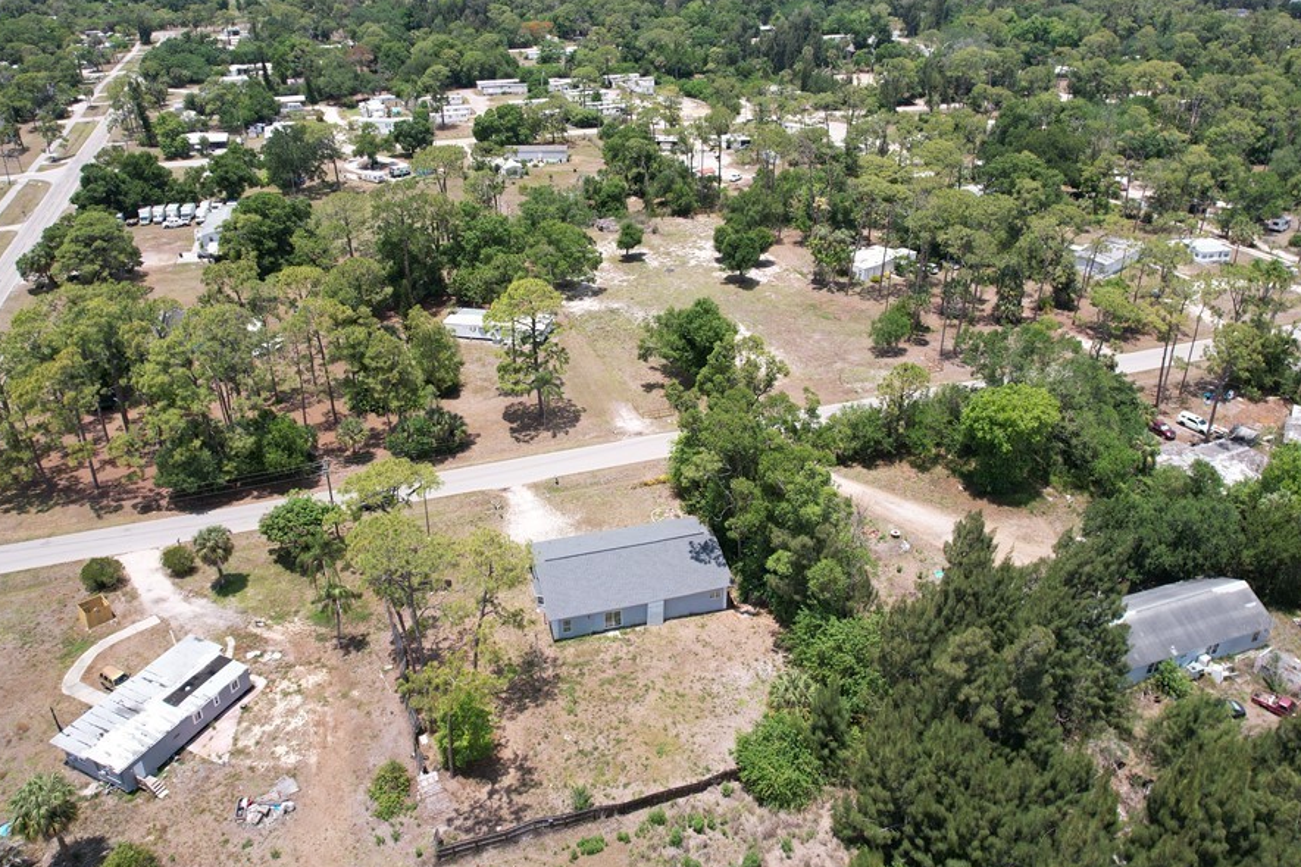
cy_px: 357
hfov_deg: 67.4
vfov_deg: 47.7
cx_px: 638
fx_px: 976
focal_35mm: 27
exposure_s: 1/1500
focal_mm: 8.38
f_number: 2.8
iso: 120
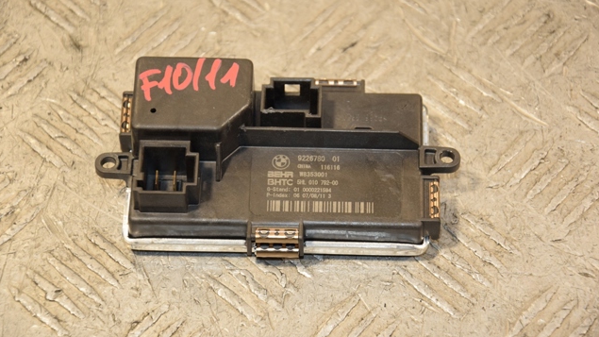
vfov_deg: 9.0
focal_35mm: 135
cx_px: 299
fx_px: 2136
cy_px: 152
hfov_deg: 16.0
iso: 800
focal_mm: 85
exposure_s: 1/160
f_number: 5.6
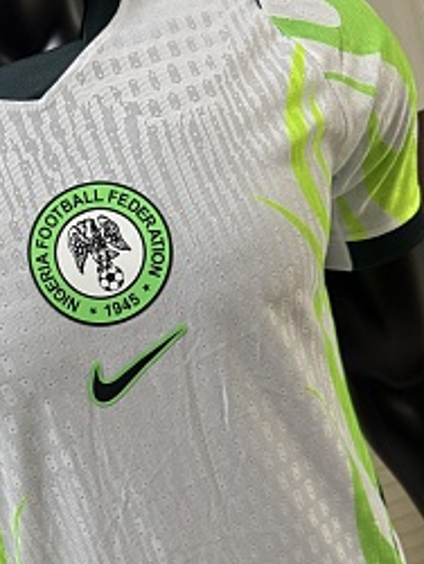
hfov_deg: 29.5
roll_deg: +20.2
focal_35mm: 48
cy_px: 354
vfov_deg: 39.3
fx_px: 783
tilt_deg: -14.4
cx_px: 73
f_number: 1.78
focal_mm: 6.76
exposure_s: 1/96
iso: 200
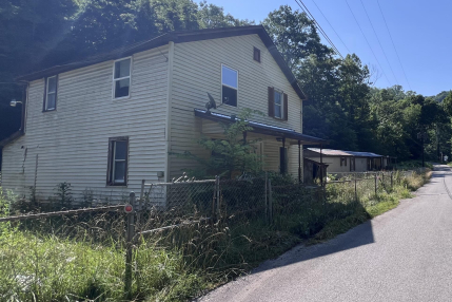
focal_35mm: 21
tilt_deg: +4.1
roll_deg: +1.5
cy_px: 139
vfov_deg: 59.4
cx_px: 318
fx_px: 264
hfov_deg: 77.3
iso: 32
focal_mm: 1.57
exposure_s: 1/1531
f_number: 1.8
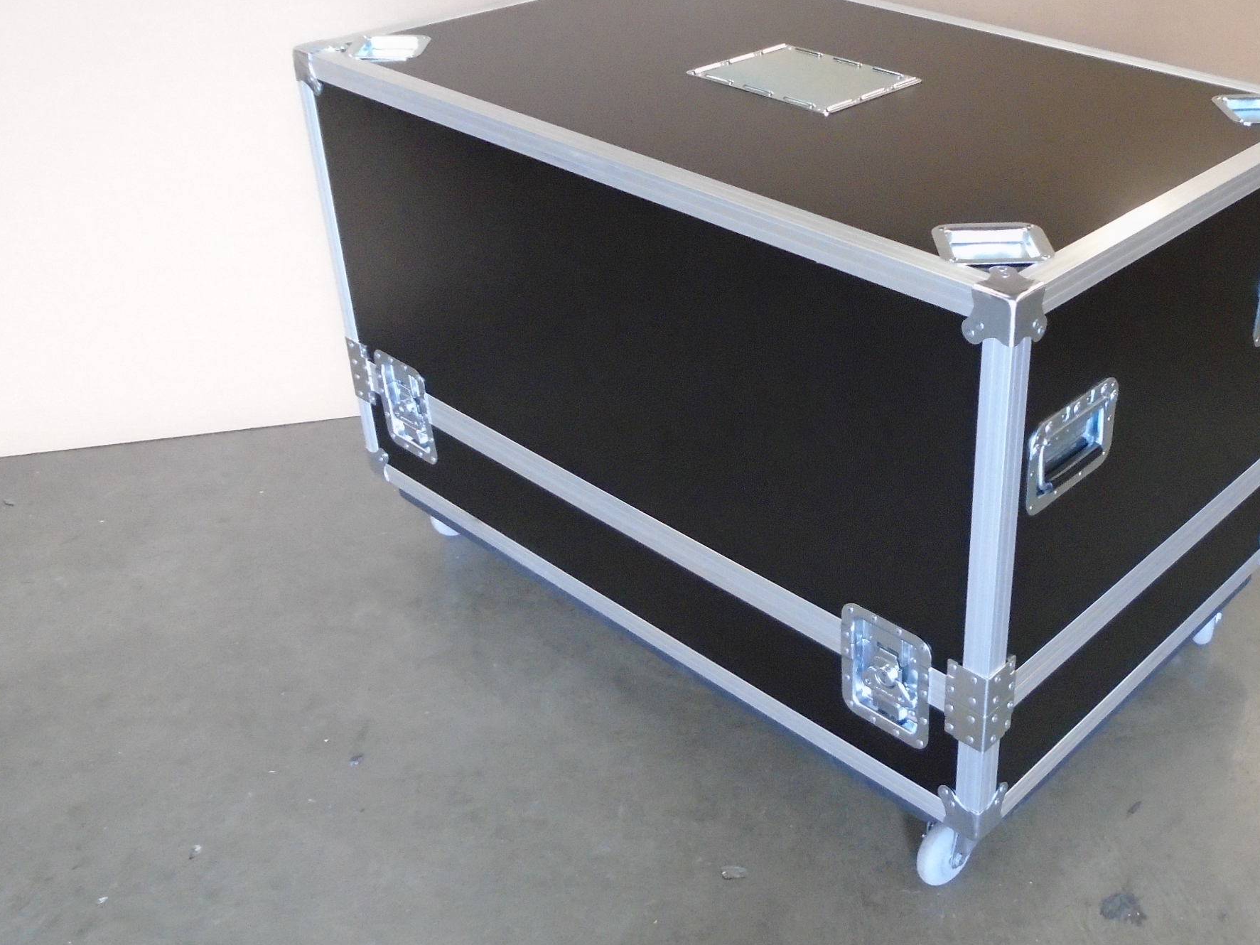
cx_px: 882
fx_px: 1383
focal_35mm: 38
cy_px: 426
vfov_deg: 37.7
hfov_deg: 47.8
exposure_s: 1/40
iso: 500
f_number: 3.2
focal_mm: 4.6
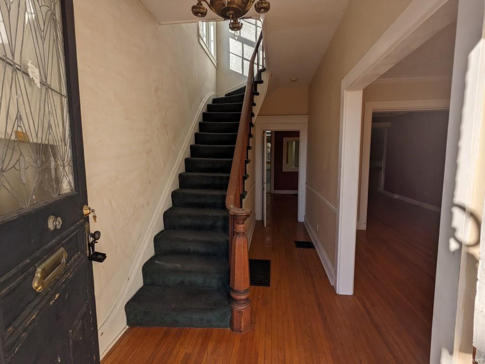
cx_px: 242
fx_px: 224
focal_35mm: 16
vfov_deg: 78.1
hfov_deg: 94.5
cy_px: 182
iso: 25
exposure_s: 1/726
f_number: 2.2
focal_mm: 2.22
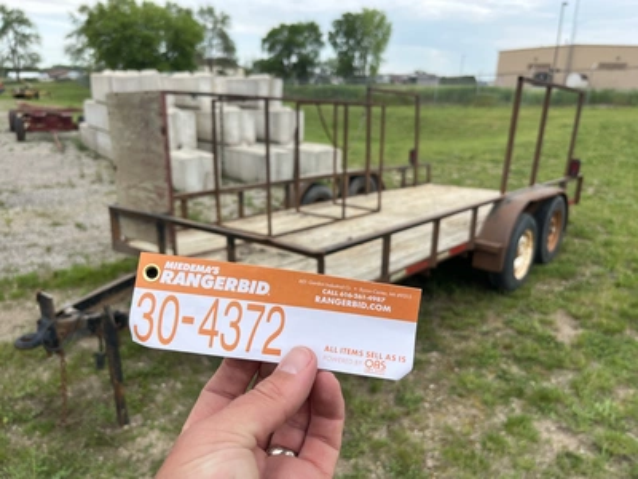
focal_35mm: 26
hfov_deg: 67.3
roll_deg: -2.3
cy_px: 240
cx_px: 319
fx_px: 479
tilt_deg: -17.7
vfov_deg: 53.1
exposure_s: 1/1309
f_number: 1.6
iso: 50
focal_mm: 5.1
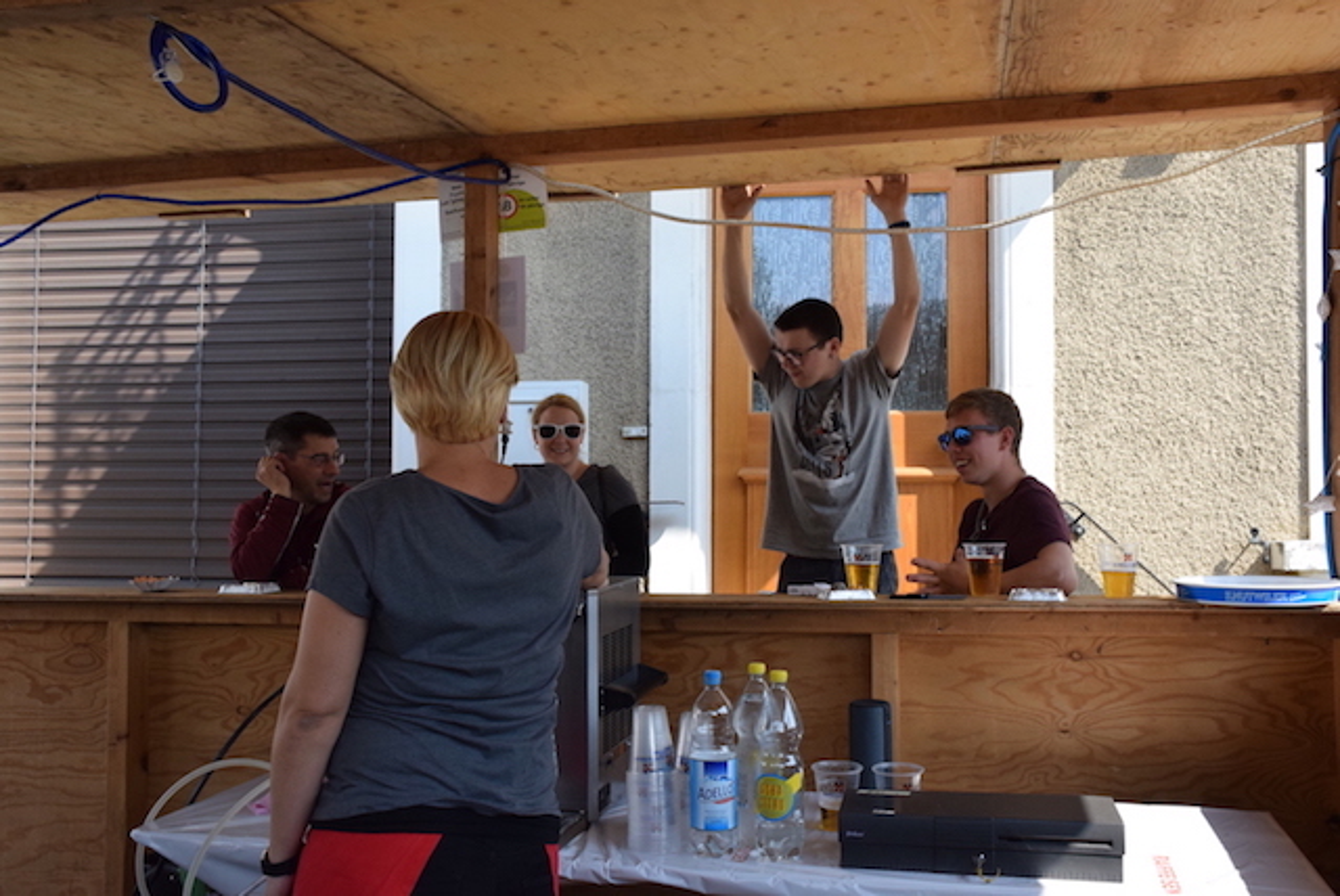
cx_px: 670
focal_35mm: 34
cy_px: 448
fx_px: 1285
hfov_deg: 55.1
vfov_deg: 38.4
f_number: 11
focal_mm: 23
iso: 1000
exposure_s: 1/500
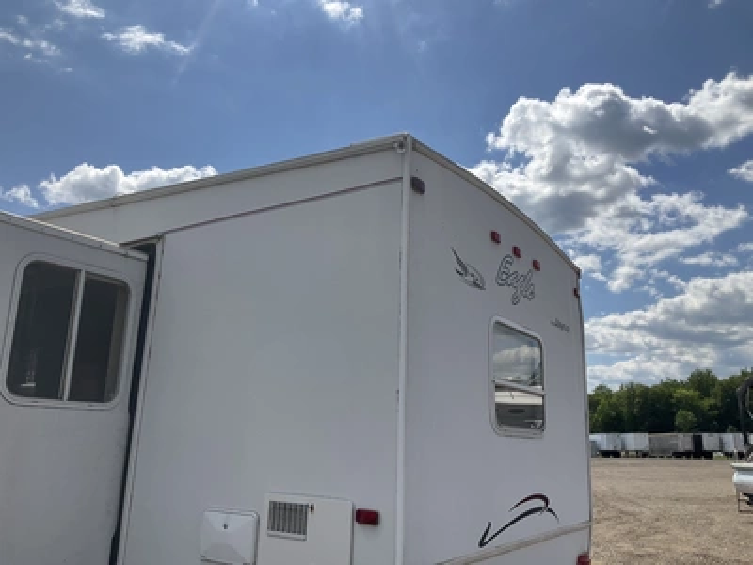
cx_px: 376
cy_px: 282
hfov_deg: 61.7
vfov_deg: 48.2
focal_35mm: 29
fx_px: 631
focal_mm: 3
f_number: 1.8
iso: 25
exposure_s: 1/2427
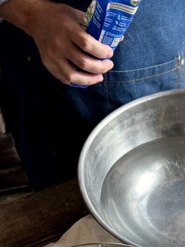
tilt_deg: -53.0
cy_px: 224
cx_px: 138
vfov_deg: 39.7
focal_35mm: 44
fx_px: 314
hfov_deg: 32.3
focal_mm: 6.76
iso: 80
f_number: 1.78
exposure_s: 1/366
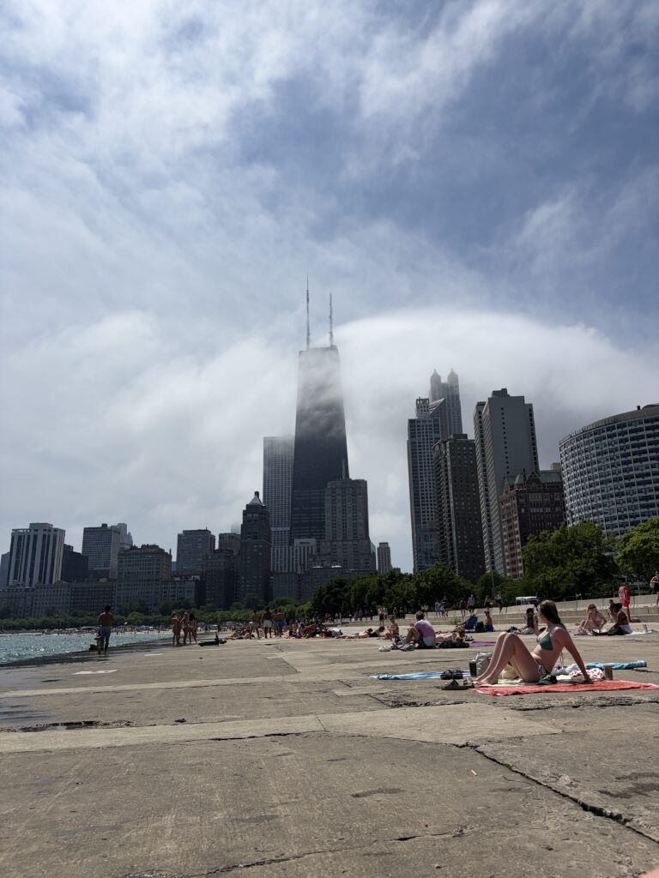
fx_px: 660
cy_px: 439
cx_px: 330
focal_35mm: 26
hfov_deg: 53.1
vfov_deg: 67.3
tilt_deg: +16.7
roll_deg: +0.8
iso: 50
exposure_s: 1/18519
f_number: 1.6
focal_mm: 5.96
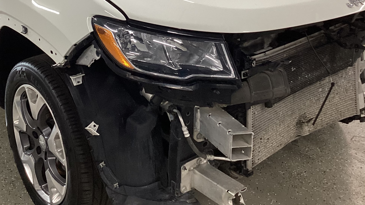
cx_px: 149
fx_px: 552
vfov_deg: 20.5
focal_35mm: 57
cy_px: 7
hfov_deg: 36.5
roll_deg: -0.5
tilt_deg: -20.1
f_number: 2.4
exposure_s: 1/50
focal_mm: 3.3
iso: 125
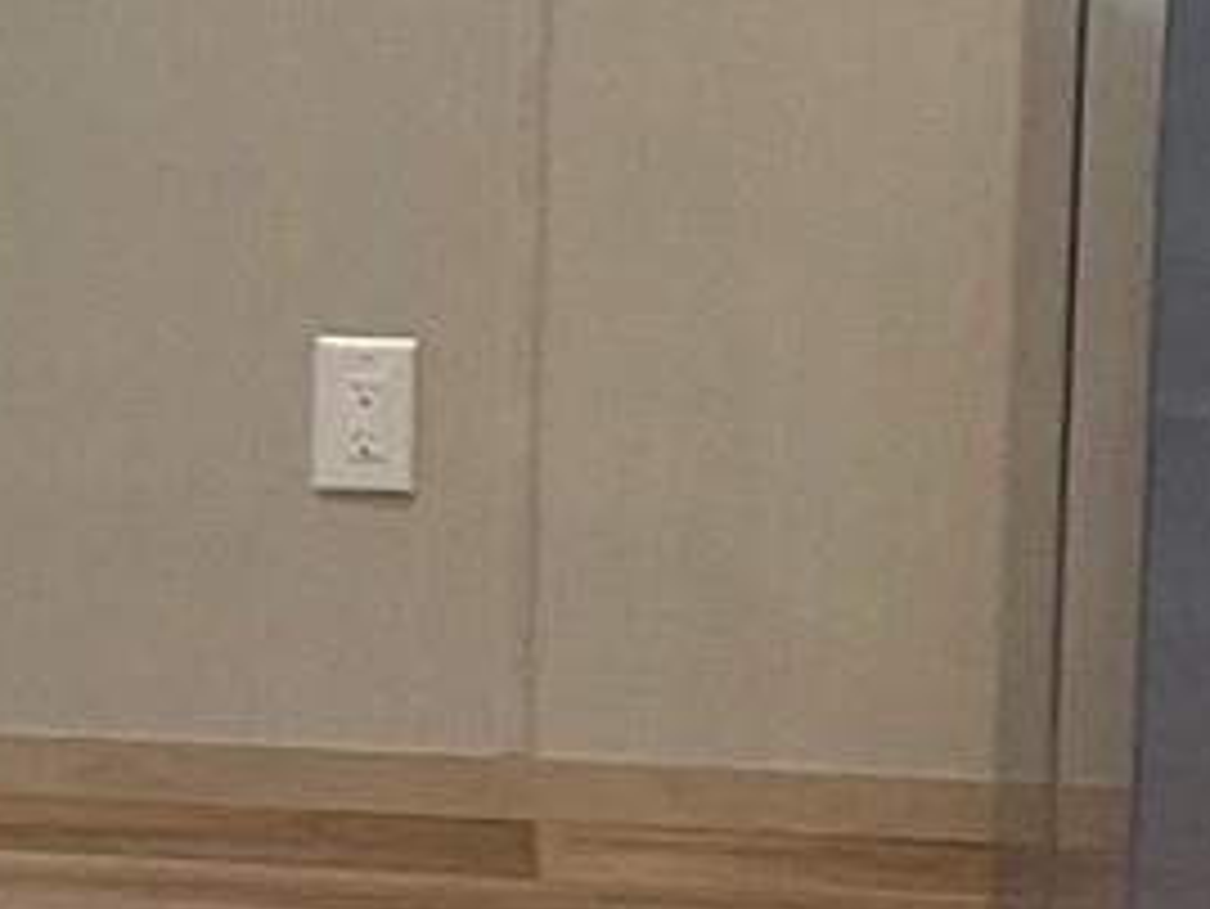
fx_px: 7728
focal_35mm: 221
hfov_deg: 8.8
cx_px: -562
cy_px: -297
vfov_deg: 6.7
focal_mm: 3
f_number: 1.8
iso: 50
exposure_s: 1/60
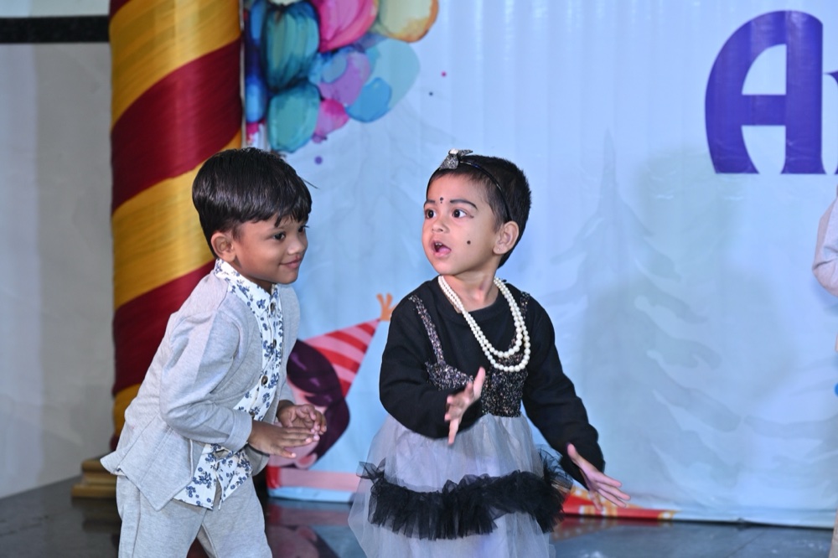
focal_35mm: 105
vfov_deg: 13.0
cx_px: 419
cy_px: 279
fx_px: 2443
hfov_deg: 19.5
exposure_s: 1/160
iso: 640
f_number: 7.1
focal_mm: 105
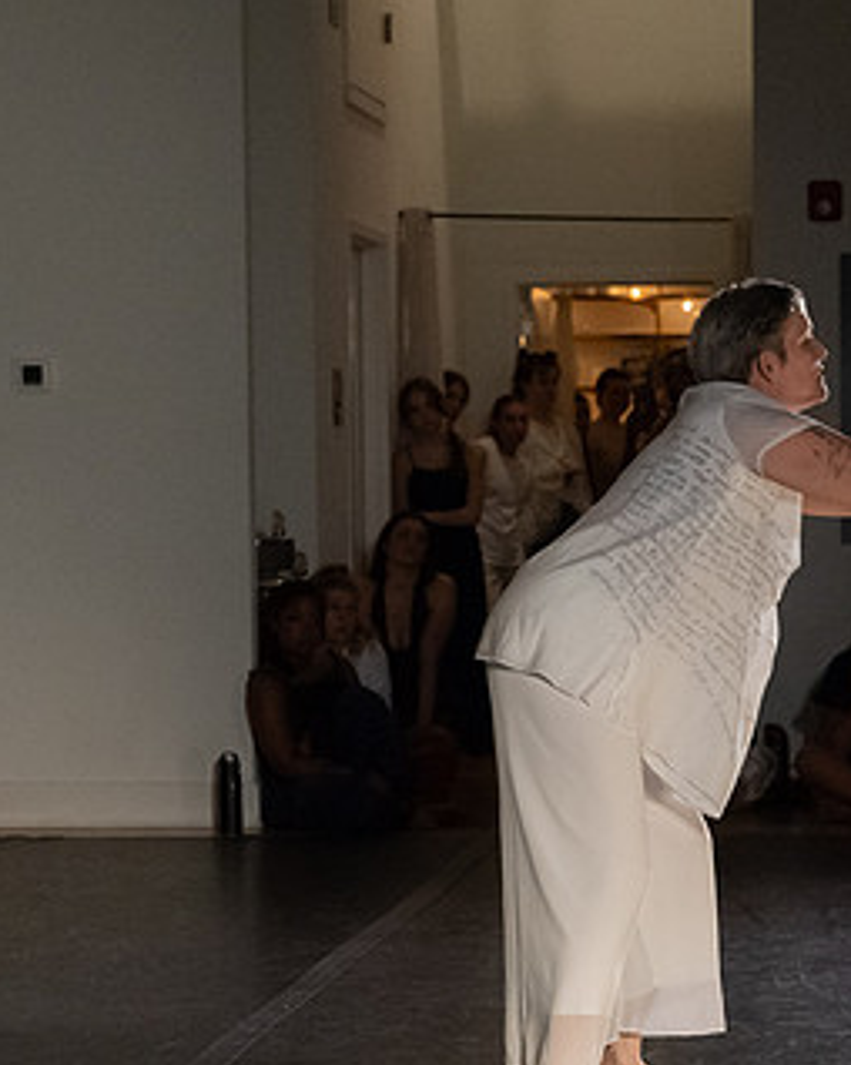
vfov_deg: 15.6
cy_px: 734
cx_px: 689
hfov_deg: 12.5
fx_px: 3876
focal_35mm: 123
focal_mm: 57
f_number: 4
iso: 6400
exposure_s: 1/500
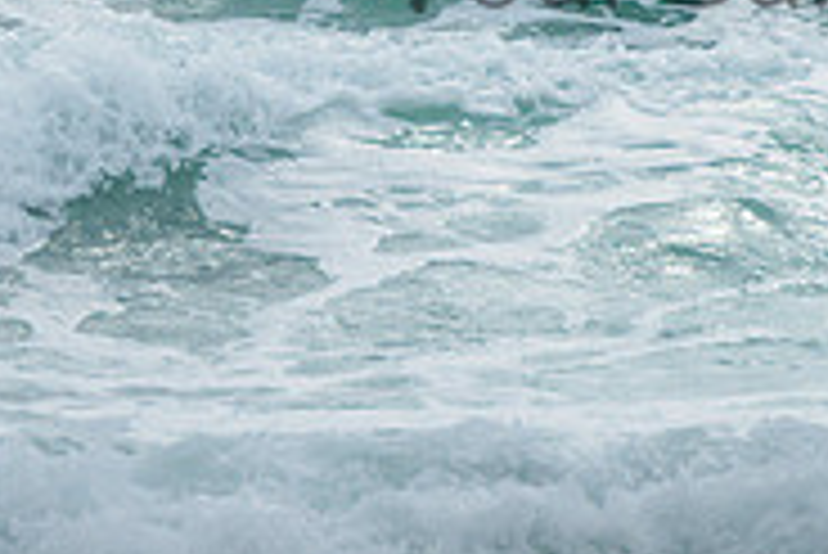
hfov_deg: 1.3
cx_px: 561
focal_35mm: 1545
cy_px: -233
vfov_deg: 0.9
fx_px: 35562
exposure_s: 1/1600
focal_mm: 400
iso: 500
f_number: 13
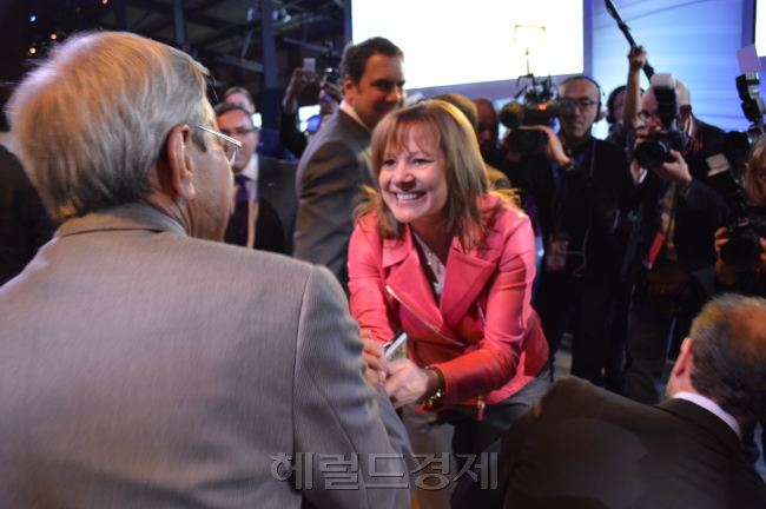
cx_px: 383
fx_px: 638
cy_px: 254
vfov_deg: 43.5
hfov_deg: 62.0
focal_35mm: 30
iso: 400
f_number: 3.8
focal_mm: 20
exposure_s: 1/15
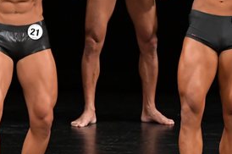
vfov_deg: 1.9
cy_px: 63
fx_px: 4641
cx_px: 197
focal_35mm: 721
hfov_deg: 2.9
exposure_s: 1/400
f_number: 5.6
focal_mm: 170
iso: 3200
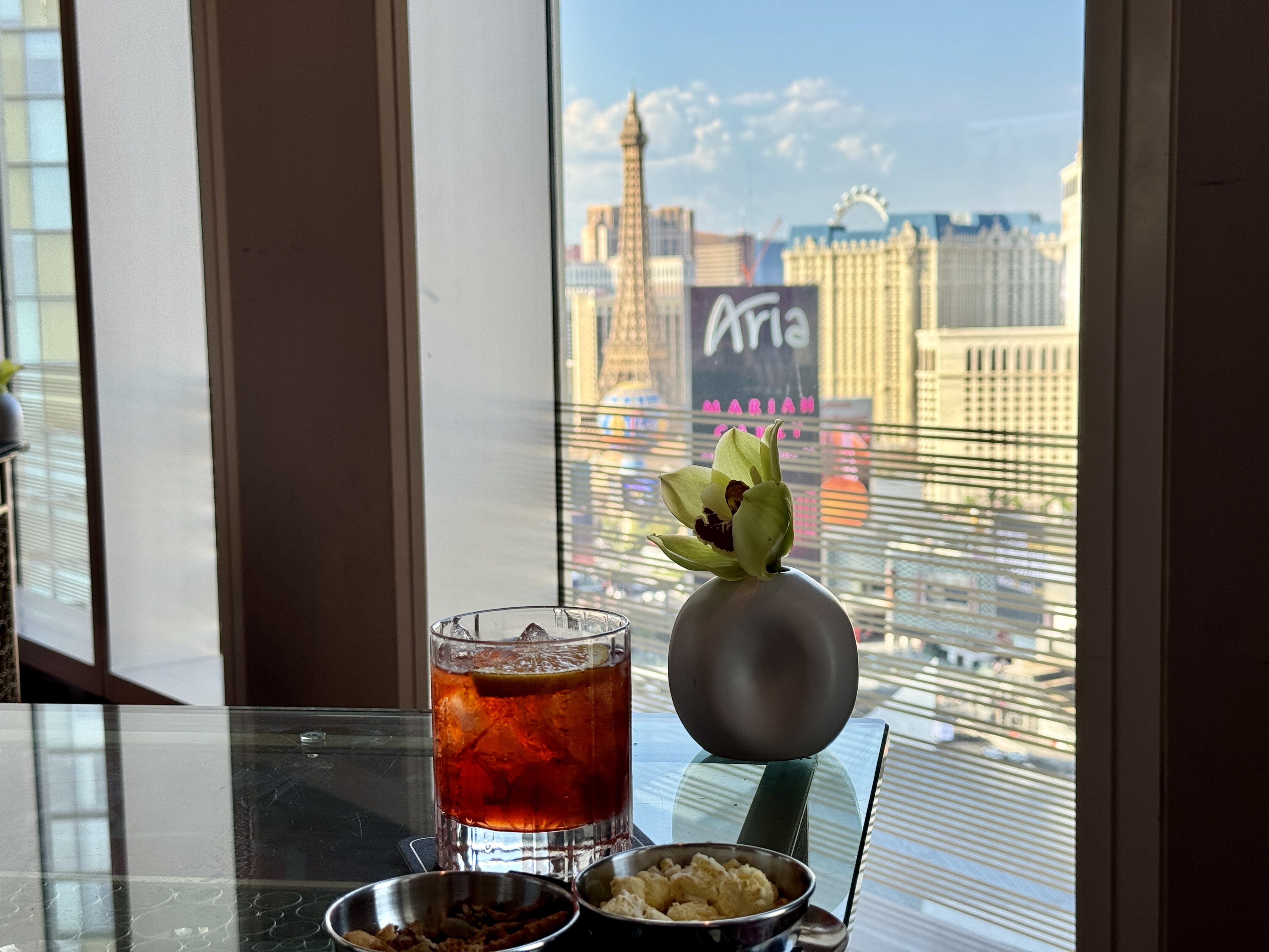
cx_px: 634
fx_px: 1760
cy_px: 476
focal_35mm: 48
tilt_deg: -7.0
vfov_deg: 30.3
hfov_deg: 39.7
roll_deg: +0.5
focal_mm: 6.76
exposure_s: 1/156
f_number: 1.78
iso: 100
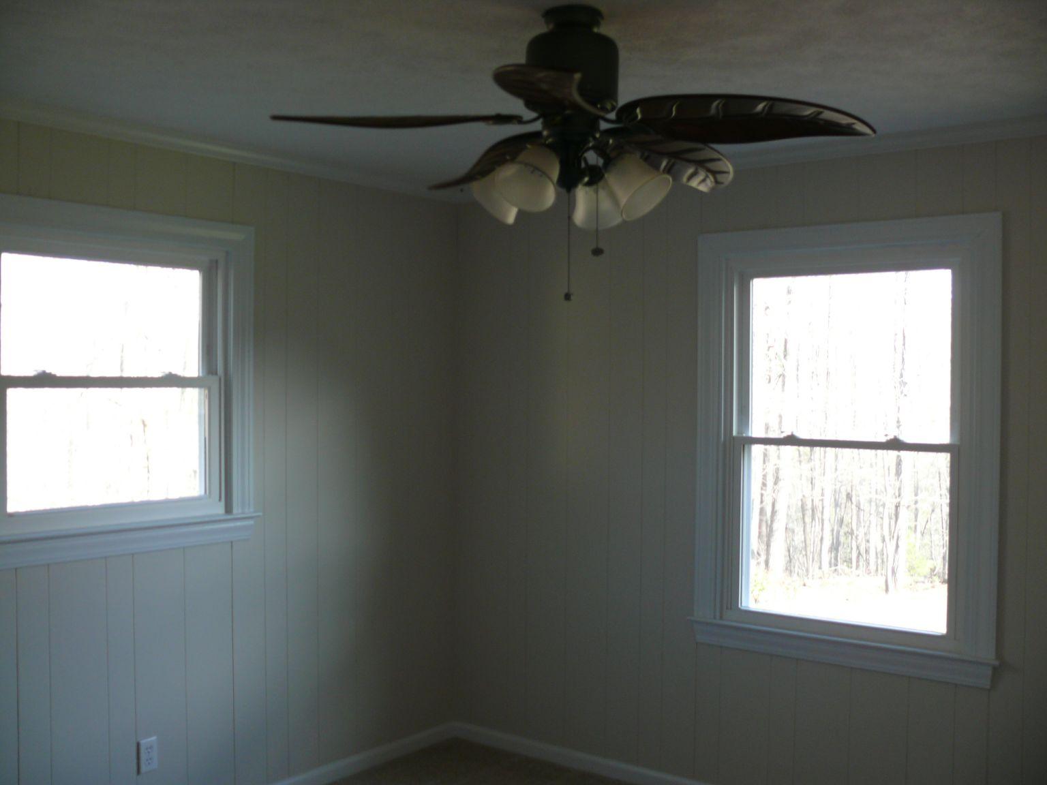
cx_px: 524
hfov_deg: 52.6
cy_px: 392
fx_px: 1059
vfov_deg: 40.7
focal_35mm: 35
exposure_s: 1/30
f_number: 2.8
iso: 100
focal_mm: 7.4
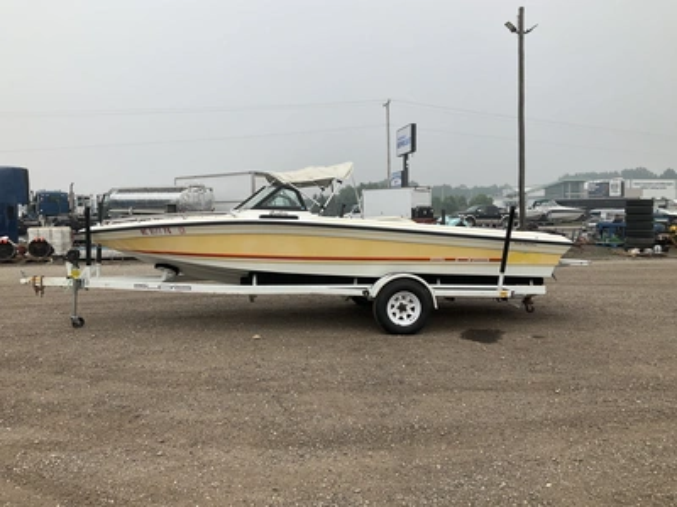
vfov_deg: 48.2
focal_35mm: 29
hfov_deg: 61.7
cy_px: 254
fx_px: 567
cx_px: 338
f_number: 1.8
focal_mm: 3
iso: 25
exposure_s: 1/1626
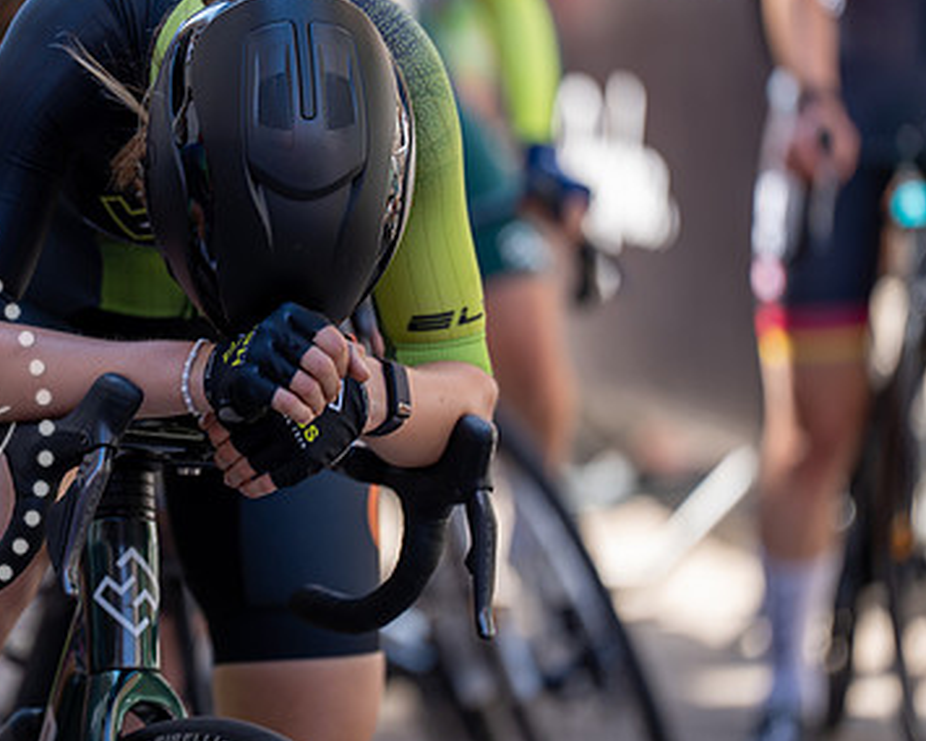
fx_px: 8277
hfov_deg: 6.4
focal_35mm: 302
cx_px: 214
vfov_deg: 5.1
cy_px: 299
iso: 100
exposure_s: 1/250
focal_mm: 197
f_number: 2.8
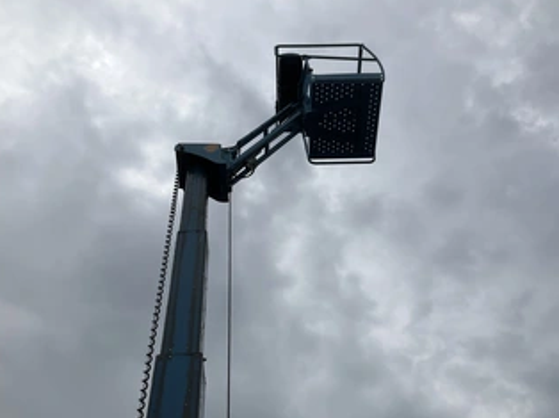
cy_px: 245
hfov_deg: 50.2
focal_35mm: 37
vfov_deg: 38.5
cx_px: 290
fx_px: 597
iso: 25
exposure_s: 1/6536
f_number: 1.8
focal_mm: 3
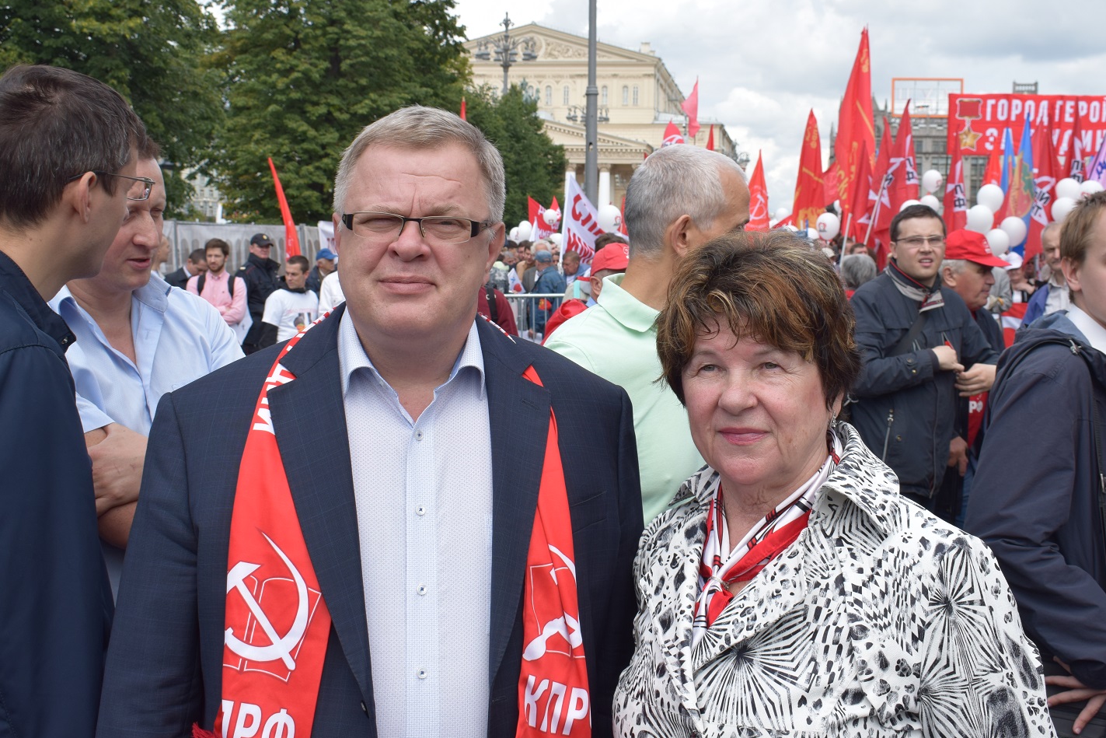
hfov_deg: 44.8
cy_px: 276
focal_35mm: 44
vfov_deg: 30.6
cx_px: 563
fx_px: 1341
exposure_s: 1/320
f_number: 9
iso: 200
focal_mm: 23
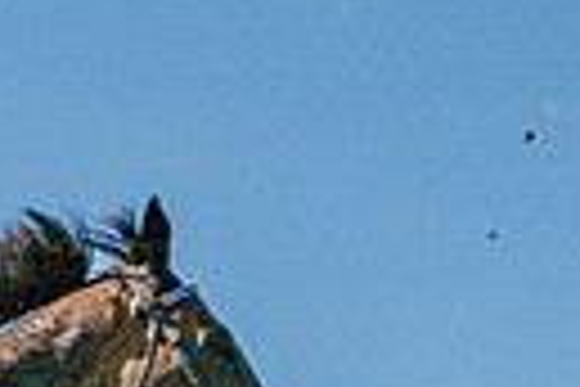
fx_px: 2980
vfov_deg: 7.2
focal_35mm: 185
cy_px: 745
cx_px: -569
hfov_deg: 10.3
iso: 400
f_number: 9
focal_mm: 24
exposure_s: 1/2000
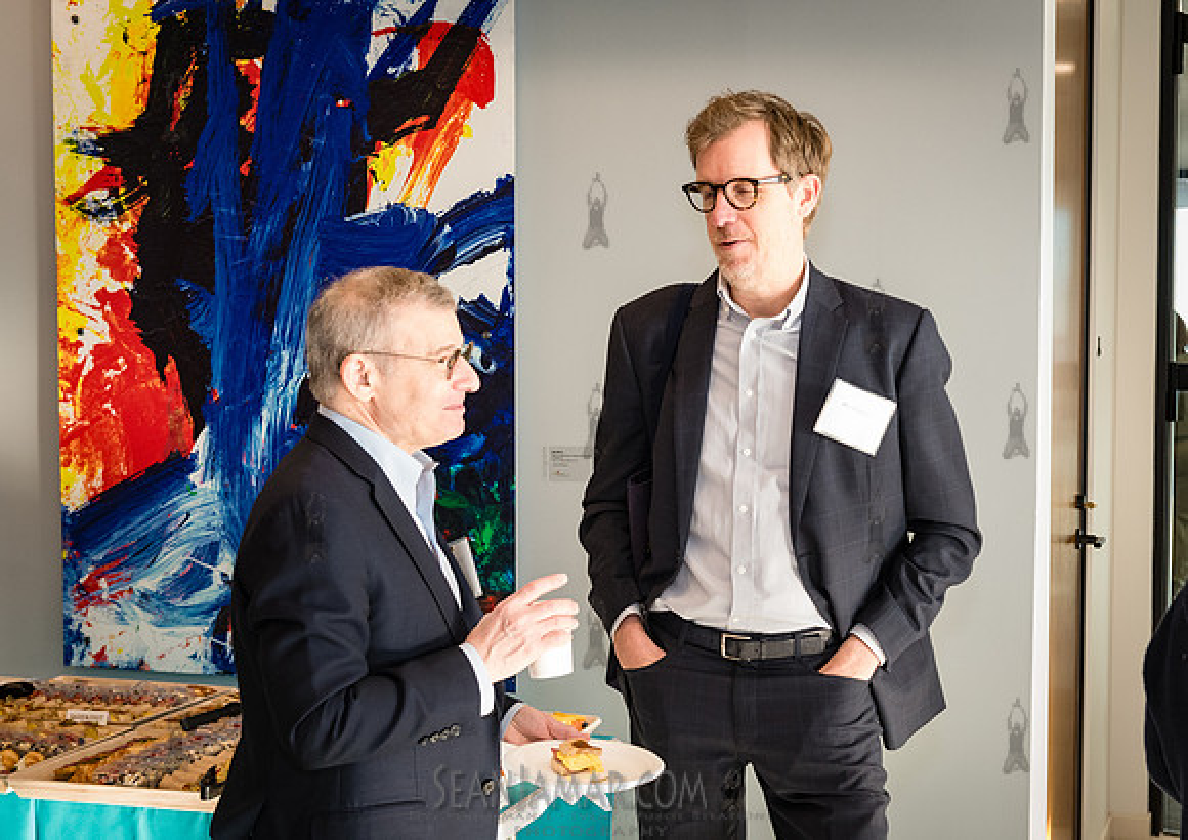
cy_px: 467
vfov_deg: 25.1
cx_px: 674
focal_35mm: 56
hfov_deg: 34.9
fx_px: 1885
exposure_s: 1/160
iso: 2000
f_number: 4.5
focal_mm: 48
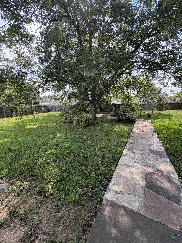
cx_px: 91
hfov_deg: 85.7
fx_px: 98
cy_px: 122
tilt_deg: -9.7
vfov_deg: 102.1
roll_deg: +1.0
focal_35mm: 14
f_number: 2.2
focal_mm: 2.22
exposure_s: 1/338
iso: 64
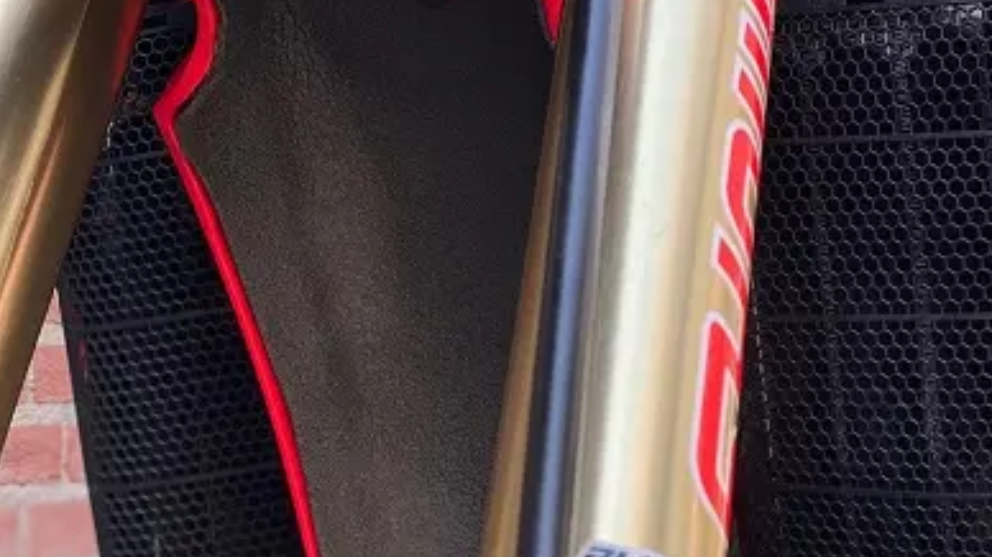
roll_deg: +0.1
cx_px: 629
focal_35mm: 73
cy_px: 257
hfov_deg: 28.9
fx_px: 1920
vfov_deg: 16.5
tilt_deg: +2.7
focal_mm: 6
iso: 20
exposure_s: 1/268
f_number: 2
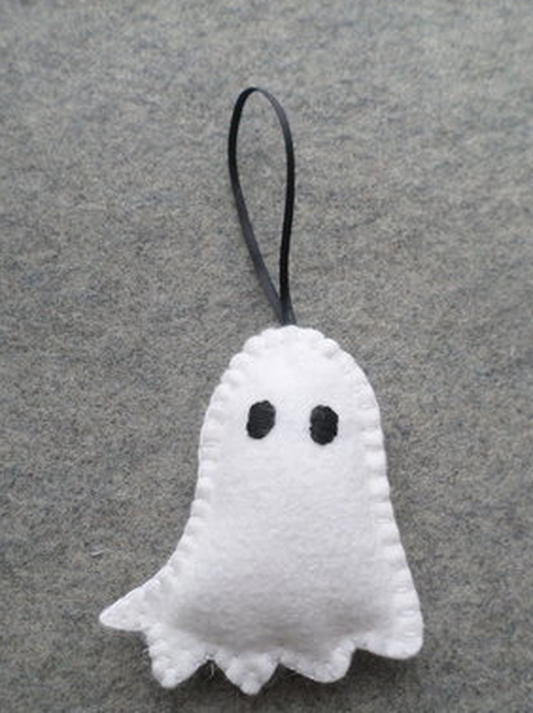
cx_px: 282
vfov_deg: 58.1
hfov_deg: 45.4
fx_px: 638
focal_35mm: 31
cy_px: 413
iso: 80
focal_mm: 4.5
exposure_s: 1/180
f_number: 2.5
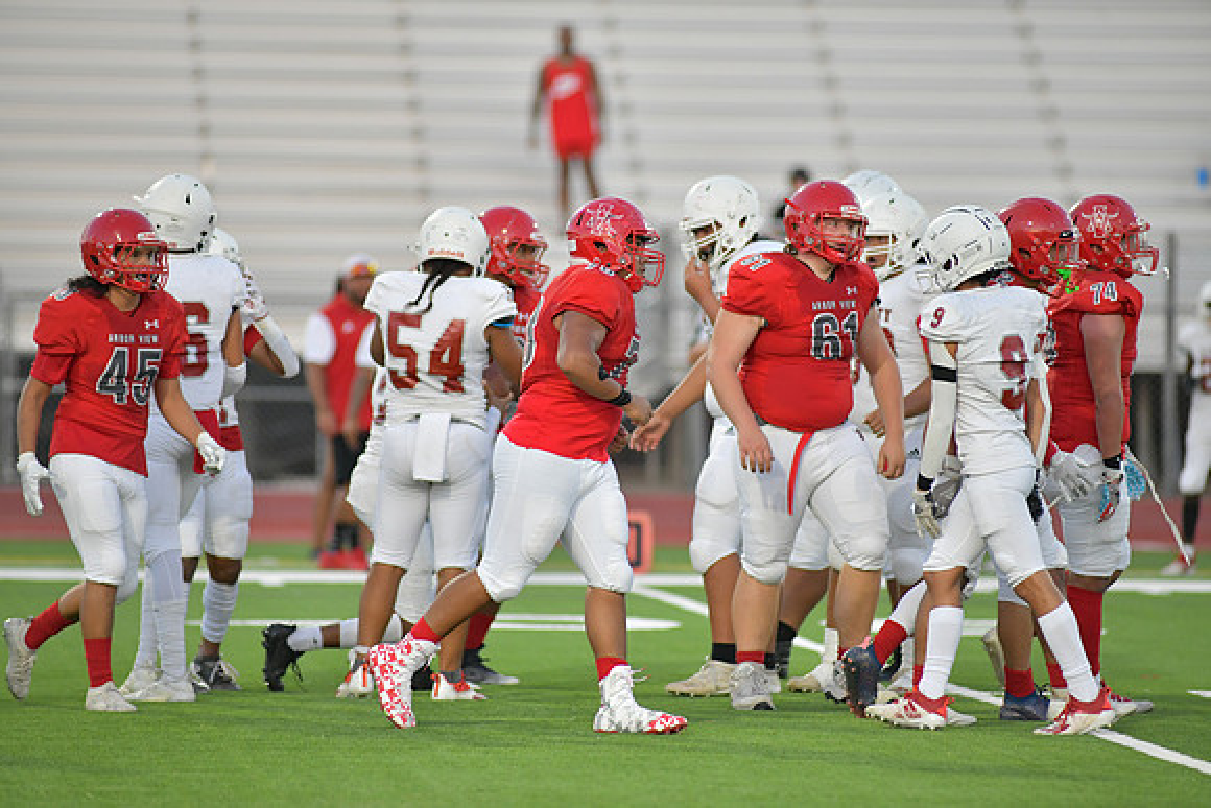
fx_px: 10094
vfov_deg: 4.6
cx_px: 606
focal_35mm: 300
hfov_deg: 6.9
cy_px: 404
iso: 2000
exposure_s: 1/1250
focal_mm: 300
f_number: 3.5
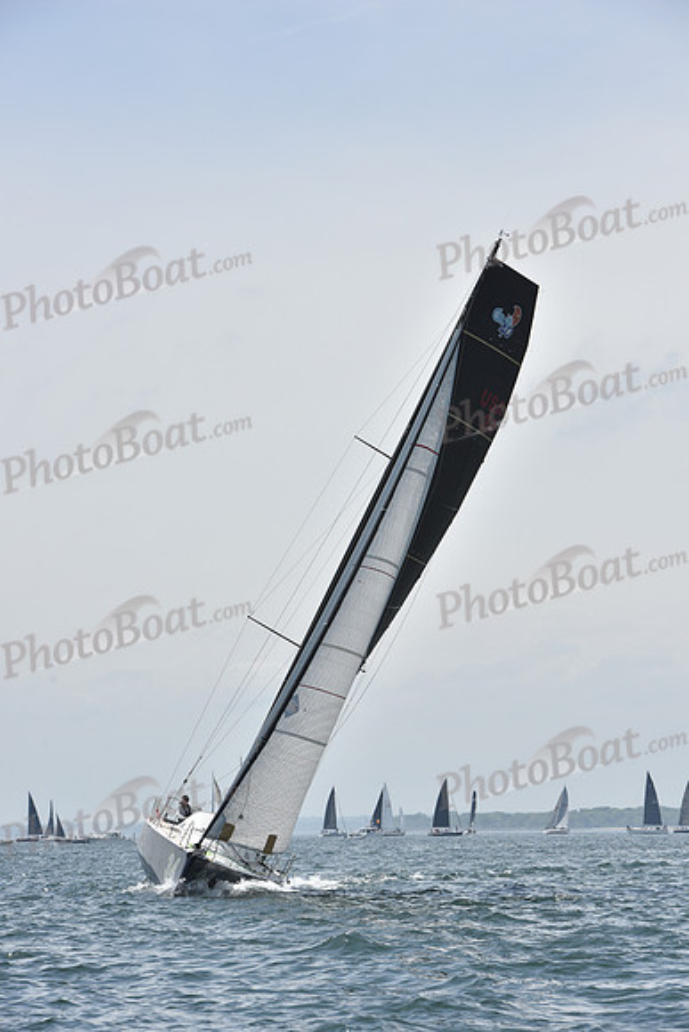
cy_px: 516
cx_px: 344
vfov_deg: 16.8
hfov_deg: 11.2
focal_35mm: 122
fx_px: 3500
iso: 200
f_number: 9
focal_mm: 122
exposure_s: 1/800
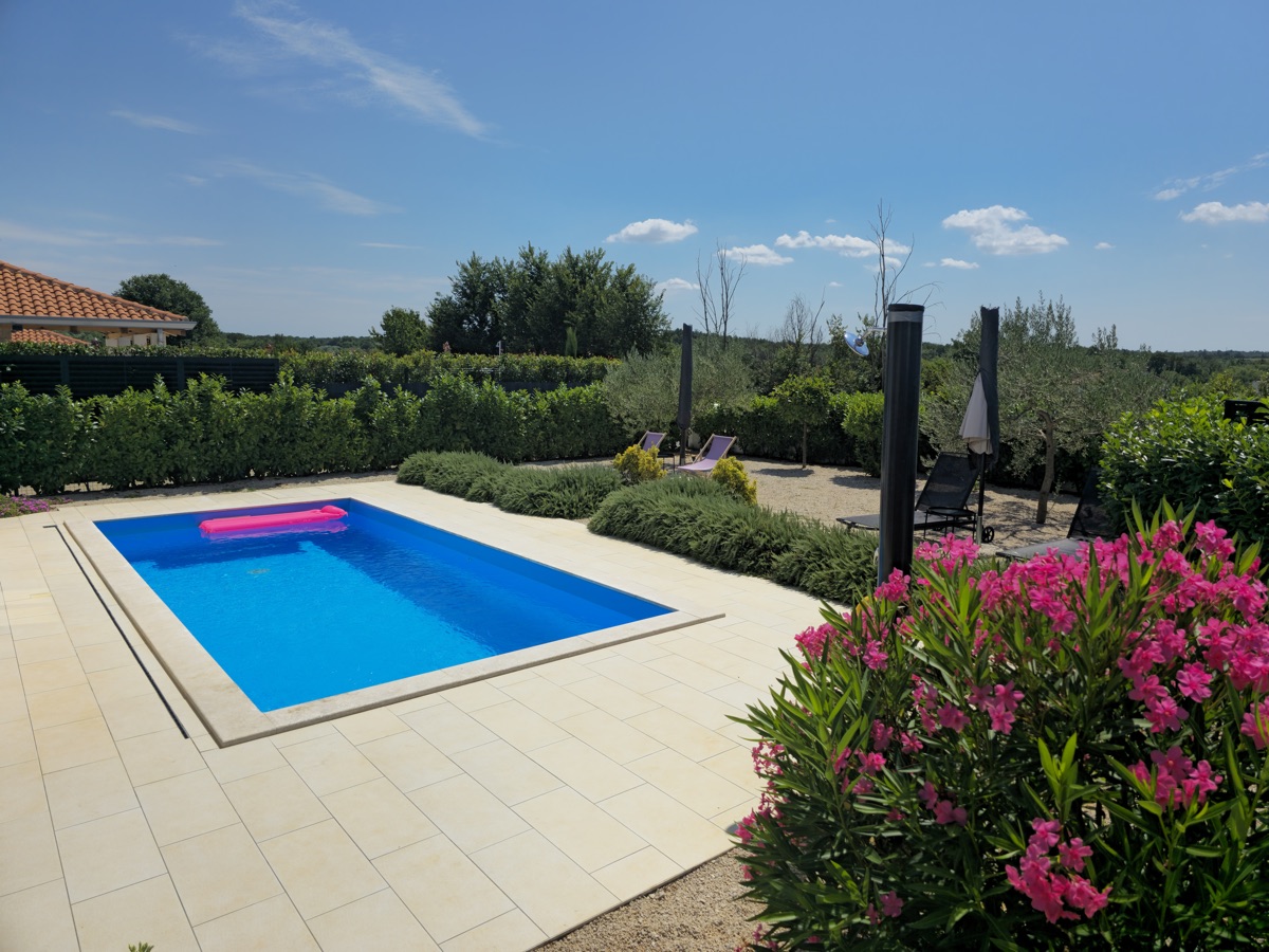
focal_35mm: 23
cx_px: 634
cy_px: 476
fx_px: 843
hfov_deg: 73.9
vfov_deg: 58.9
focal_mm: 6.3
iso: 12
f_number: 1.7
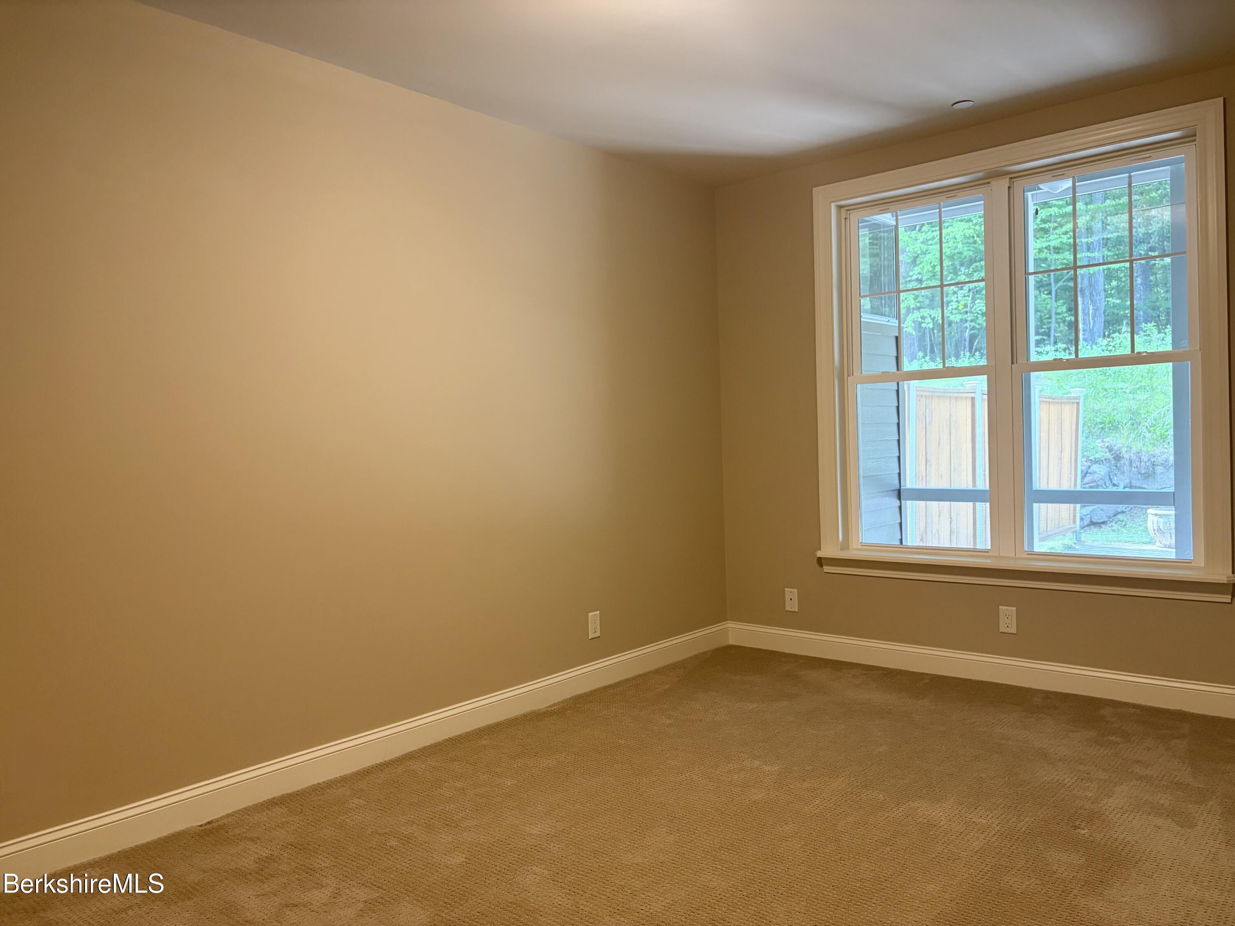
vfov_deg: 53.1
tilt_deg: -1.9
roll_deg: +2.5
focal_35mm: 26
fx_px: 928
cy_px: 463
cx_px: 618
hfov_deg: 67.3
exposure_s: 1/60
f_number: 1.6
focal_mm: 5.96
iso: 200
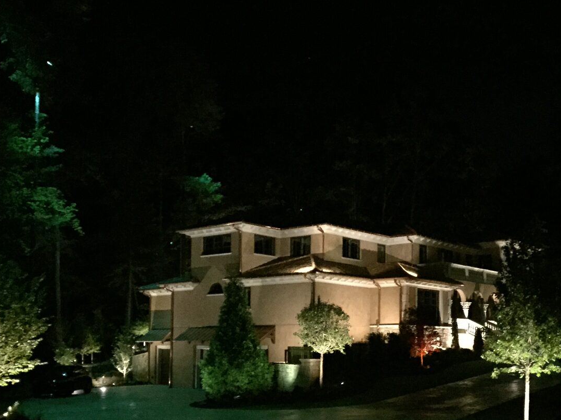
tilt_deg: +3.4
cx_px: 400
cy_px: 302
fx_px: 697
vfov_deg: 33.1
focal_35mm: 43
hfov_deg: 42.9
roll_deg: +0.0
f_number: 2.2
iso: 2000
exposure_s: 1/15
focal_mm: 4.15
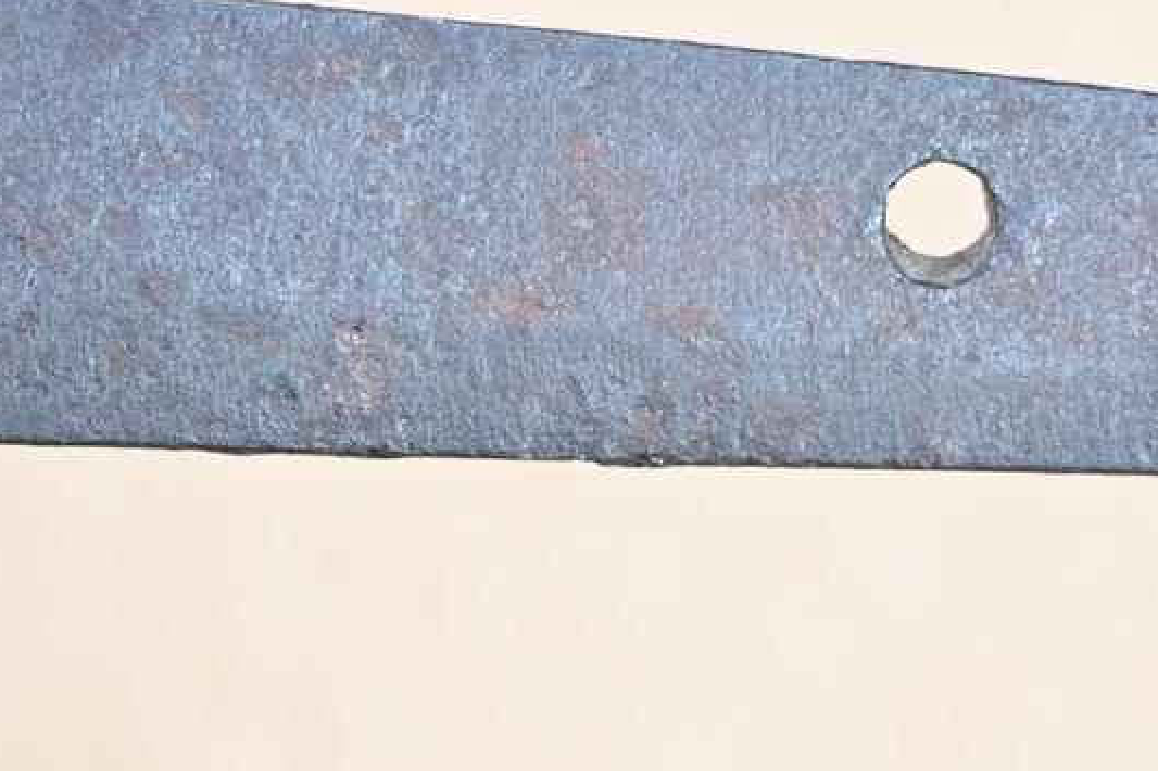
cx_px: 428
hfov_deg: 10.9
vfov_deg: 7.2
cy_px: 103
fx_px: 6077
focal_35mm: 189
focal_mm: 48
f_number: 4.8
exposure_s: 1/2
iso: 100
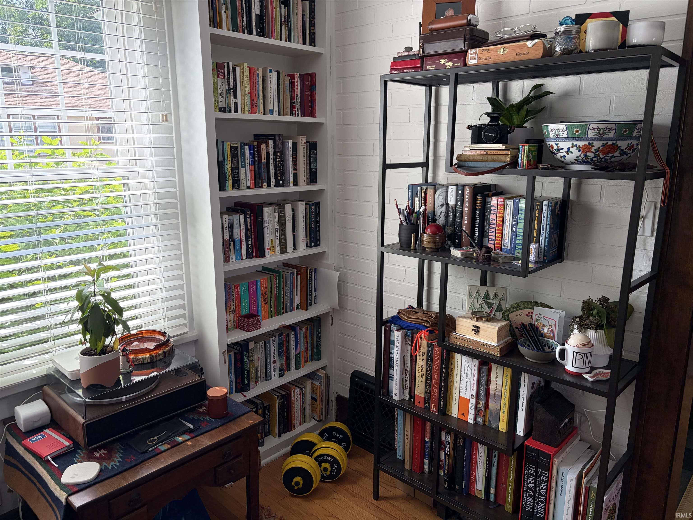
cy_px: 260
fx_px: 521
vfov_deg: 53.1
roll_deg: +1.3
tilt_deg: -12.9
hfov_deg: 67.3
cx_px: 346
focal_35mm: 26
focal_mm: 5.96
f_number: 1.6
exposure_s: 1/231
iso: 100
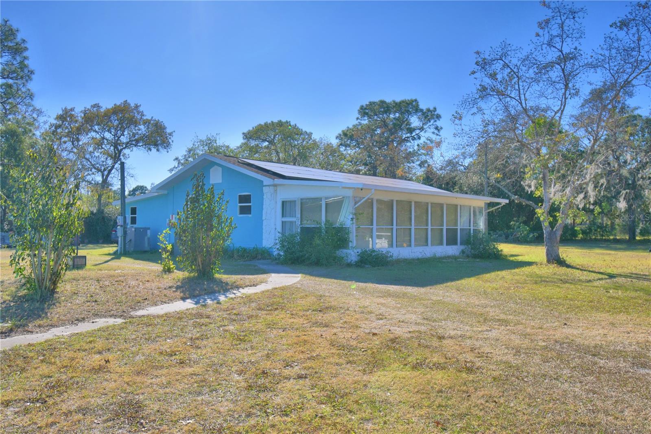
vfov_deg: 43.6
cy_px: 217
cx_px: 326
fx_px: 542
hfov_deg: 61.9
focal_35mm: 30
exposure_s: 1/1000
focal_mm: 20
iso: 100
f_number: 5.6
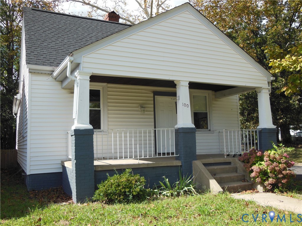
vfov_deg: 41.8
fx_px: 297
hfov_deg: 54.0
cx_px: 151
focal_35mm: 34
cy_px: 113
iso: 125
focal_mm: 6
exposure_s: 1/500
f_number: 3.9
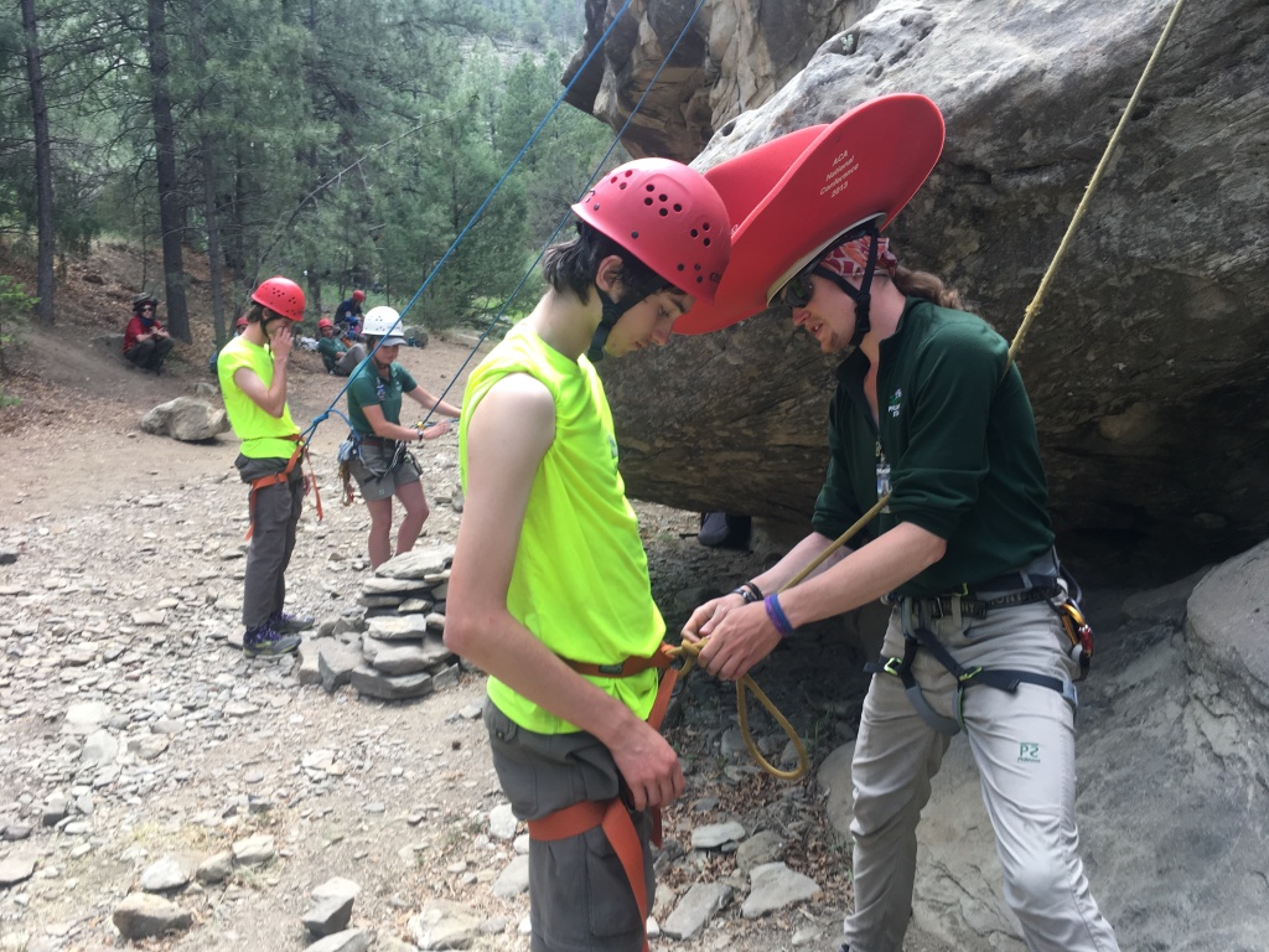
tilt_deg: -10.1
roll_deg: +1.4
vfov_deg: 48.2
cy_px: 476
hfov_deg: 61.7
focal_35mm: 29
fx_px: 1063
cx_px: 634
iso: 25
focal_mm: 4.15
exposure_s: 1/120
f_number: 2.2
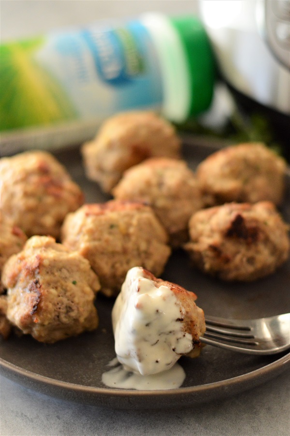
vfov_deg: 27.0
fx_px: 908
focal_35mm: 75
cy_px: 218
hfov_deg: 18.2
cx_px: 145
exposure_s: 1/500
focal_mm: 50
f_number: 2.2
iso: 1600
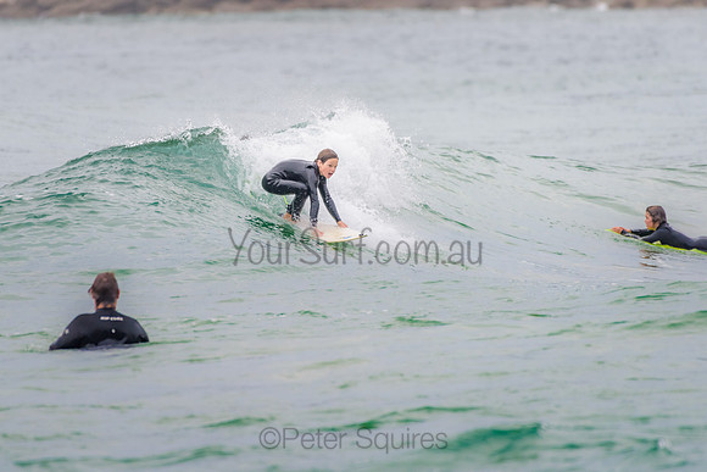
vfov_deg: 2.2
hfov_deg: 3.4
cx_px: 296
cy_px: 184
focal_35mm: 613
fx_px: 12040
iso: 360
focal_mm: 500
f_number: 5.6
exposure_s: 1/800
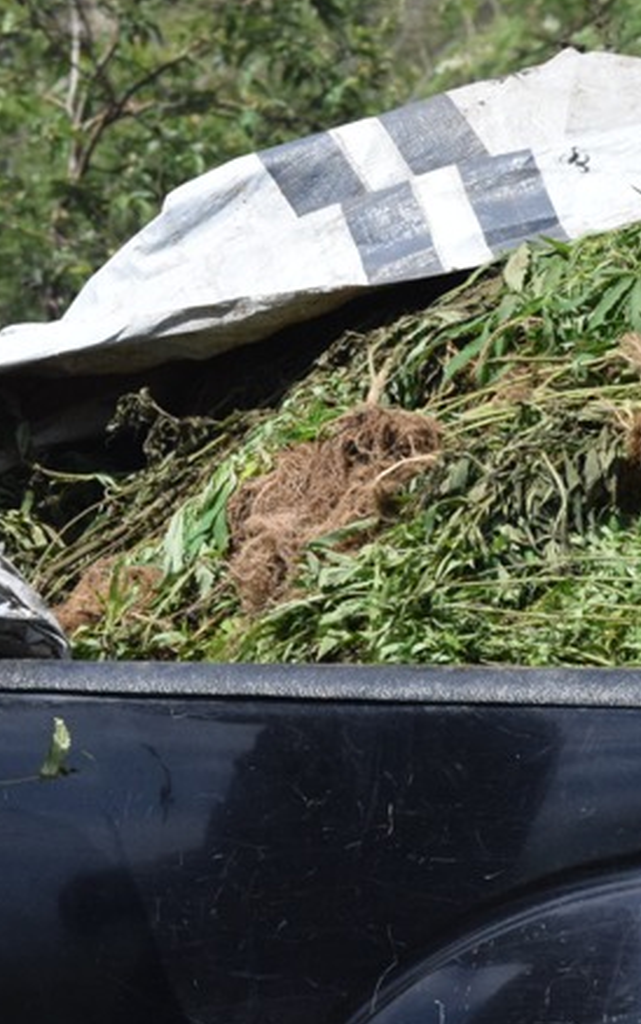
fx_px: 9190
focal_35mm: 329
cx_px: 133
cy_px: 354
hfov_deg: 4.0
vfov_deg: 6.4
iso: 1600
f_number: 11
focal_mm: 92
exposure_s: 1/2000
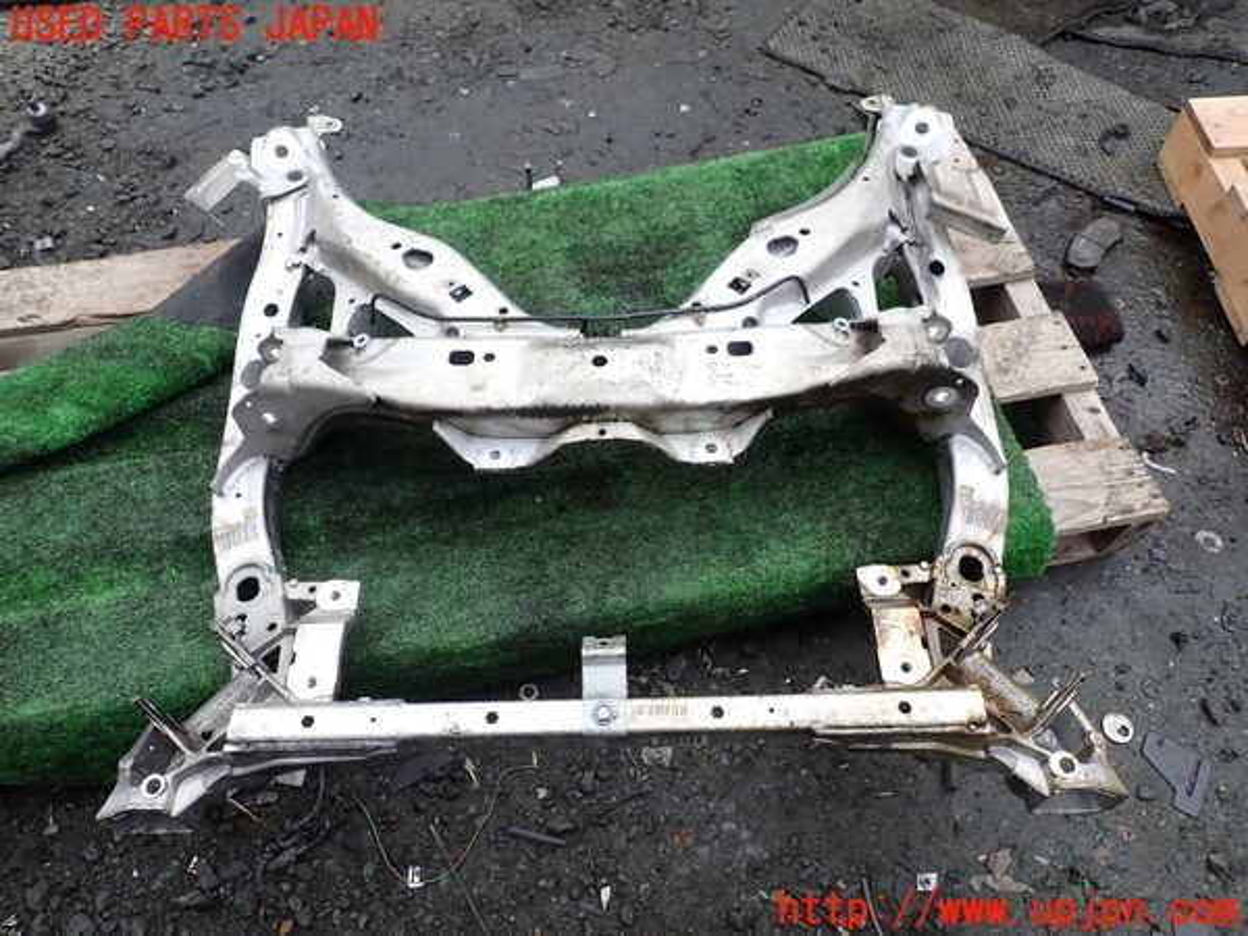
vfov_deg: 54.9
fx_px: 901
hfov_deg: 69.4
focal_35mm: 25
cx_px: 624
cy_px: 468
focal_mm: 4.5
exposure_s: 1/320
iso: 100
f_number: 2.8
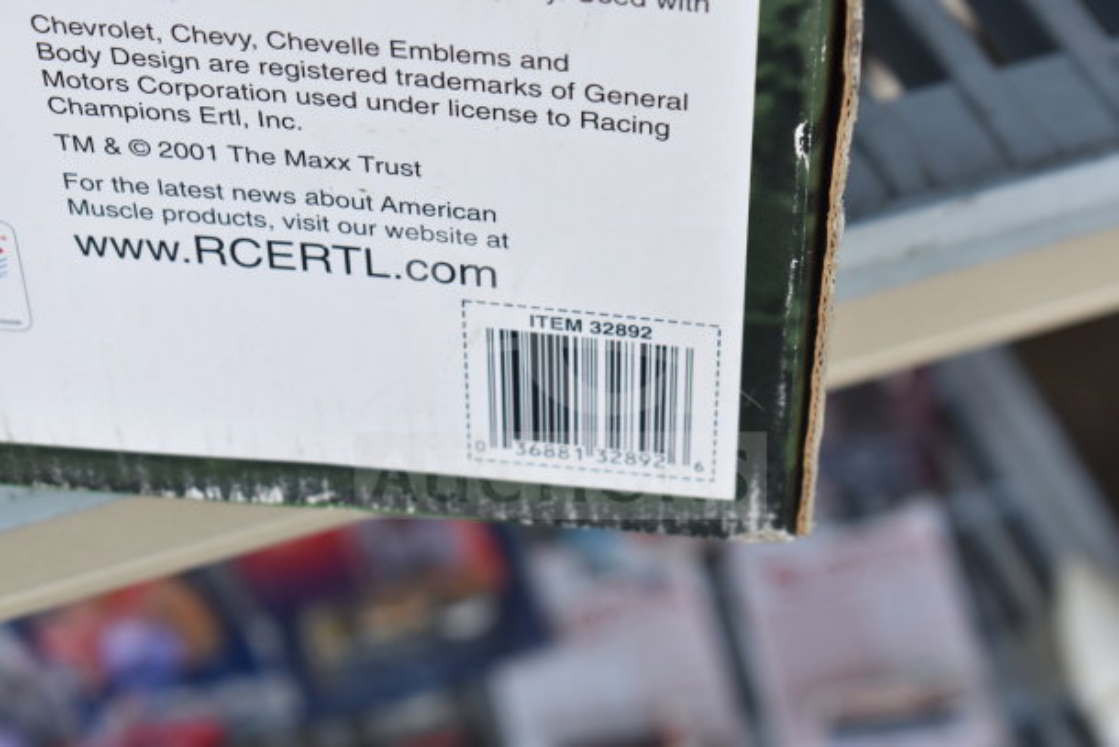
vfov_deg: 16.6
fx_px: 2565
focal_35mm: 82
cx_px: 560
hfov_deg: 24.6
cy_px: 374
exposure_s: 1/100
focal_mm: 55
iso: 320
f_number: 5.6
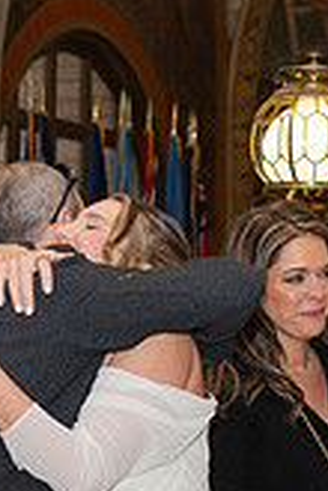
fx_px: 2214
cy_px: 371
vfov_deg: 12.6
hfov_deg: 8.4
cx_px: 34
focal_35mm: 162
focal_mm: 35
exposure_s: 1/200
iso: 1000
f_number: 3.5
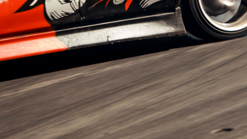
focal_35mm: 242
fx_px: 1585
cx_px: 153
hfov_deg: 8.9
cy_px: 5
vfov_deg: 5.0
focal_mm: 85
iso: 100
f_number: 1.8
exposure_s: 1/125
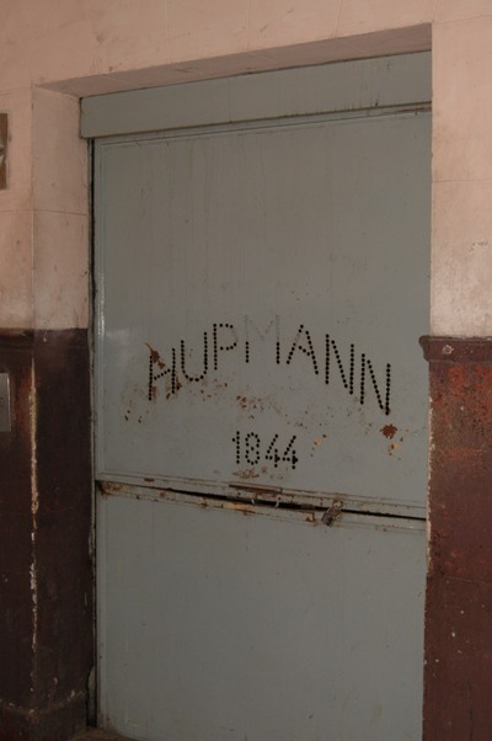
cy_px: 370
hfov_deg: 26.4
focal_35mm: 51
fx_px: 1048
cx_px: 246
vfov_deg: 38.9
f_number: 10
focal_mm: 34
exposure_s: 1/30
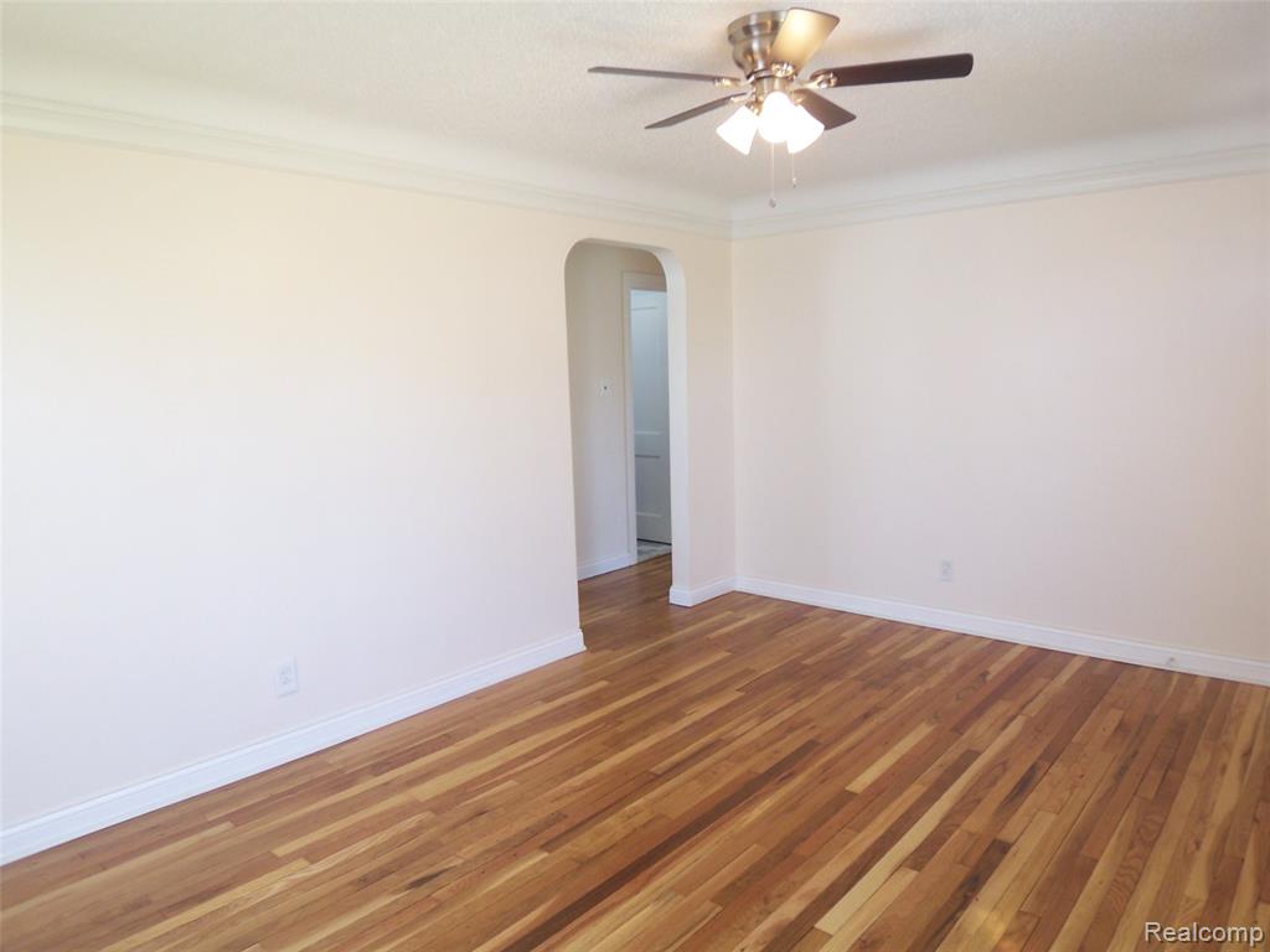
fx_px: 844
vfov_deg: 58.9
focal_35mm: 23
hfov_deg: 73.9
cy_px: 476
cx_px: 635
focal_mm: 3.8
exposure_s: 1/30
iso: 50
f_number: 2.8
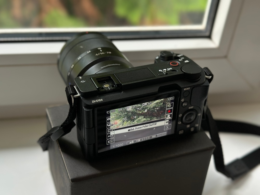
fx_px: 361
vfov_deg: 30.3
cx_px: 130
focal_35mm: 48
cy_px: 98
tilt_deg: -34.6
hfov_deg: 39.7
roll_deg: -4.3
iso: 160
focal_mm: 6.86
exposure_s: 1/60
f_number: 1.78
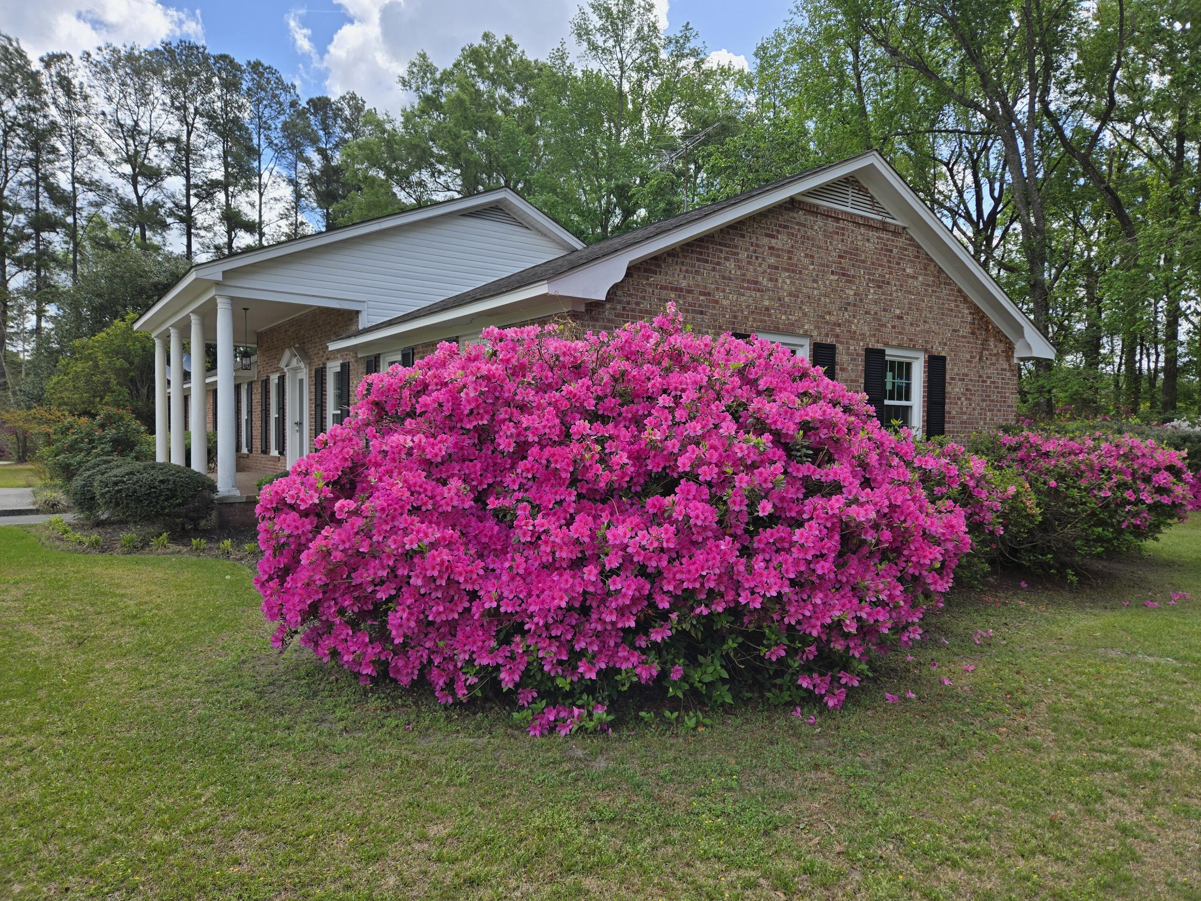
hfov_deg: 73.9
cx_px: 600
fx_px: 798
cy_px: 450
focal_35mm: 23
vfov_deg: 58.9
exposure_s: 1/2921
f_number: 1.8
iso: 50
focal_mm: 5.4
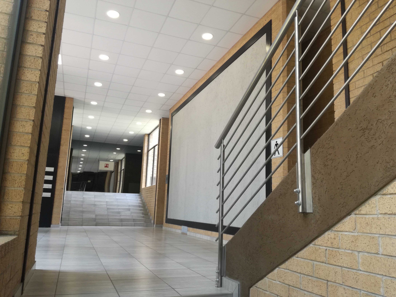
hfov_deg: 65.3
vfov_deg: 51.4
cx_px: 198
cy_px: 148
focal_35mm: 27
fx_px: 309
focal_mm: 3.79
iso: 80
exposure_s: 1/50
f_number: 2
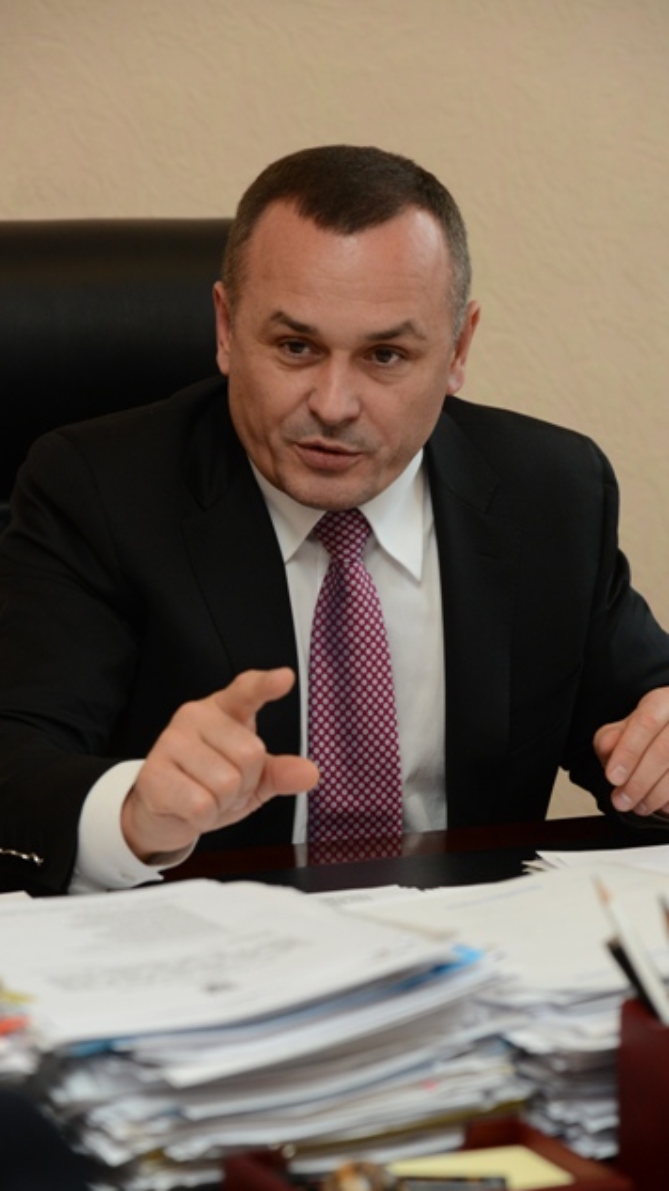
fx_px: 4010
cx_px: 349
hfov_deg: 9.5
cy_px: 599
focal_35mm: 127
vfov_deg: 16.9
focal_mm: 120
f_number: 5
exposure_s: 1/125
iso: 1600
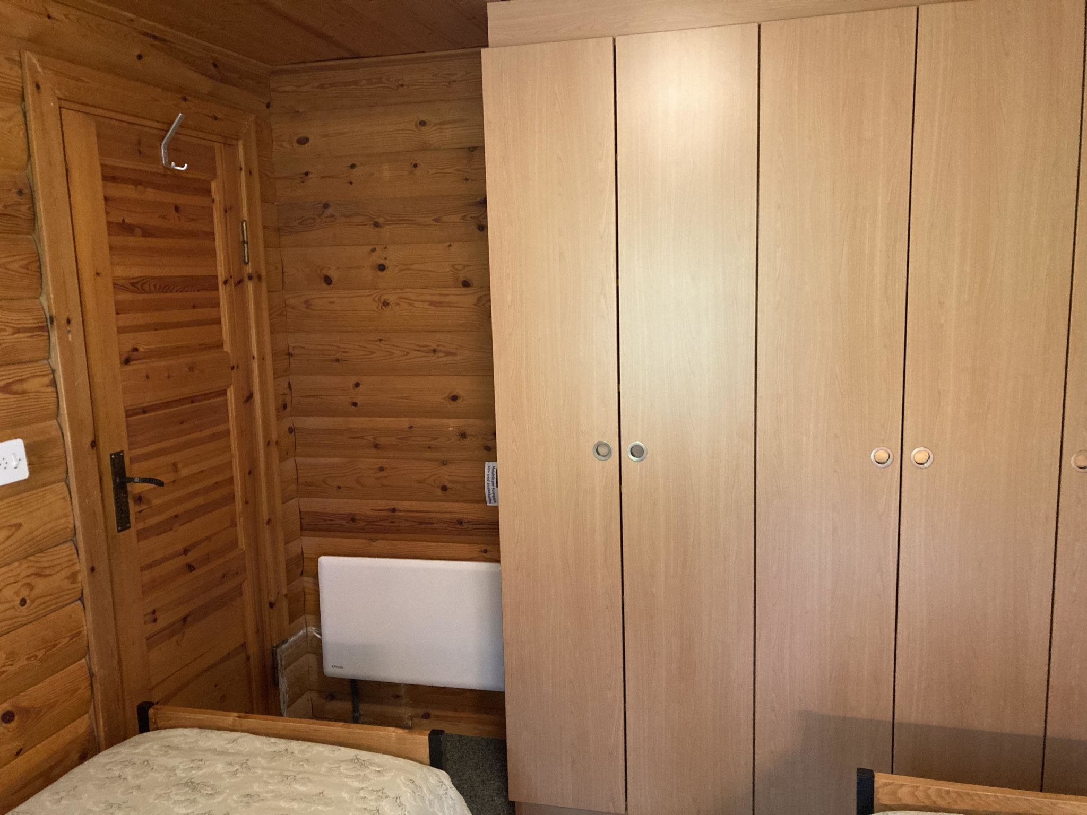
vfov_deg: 49.7
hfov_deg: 63.4
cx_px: 544
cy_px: 408
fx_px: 879
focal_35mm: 28
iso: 400
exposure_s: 1/33
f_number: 1.8
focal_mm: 3.99
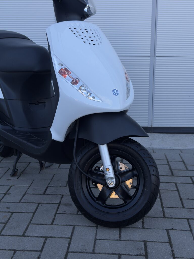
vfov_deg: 39.7
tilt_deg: -14.9
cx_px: 97
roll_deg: +0.4
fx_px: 359
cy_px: 130
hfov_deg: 30.3
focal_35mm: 48
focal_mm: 6.76
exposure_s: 1/1429
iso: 64
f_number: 1.78
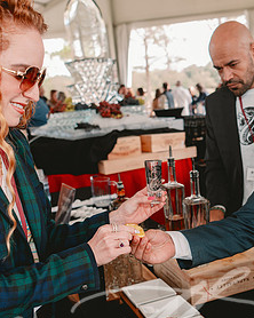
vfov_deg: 39.3
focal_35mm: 47
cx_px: 184
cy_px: 202
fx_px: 442
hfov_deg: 31.6
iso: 250
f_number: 3.5
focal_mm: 24
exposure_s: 1/200
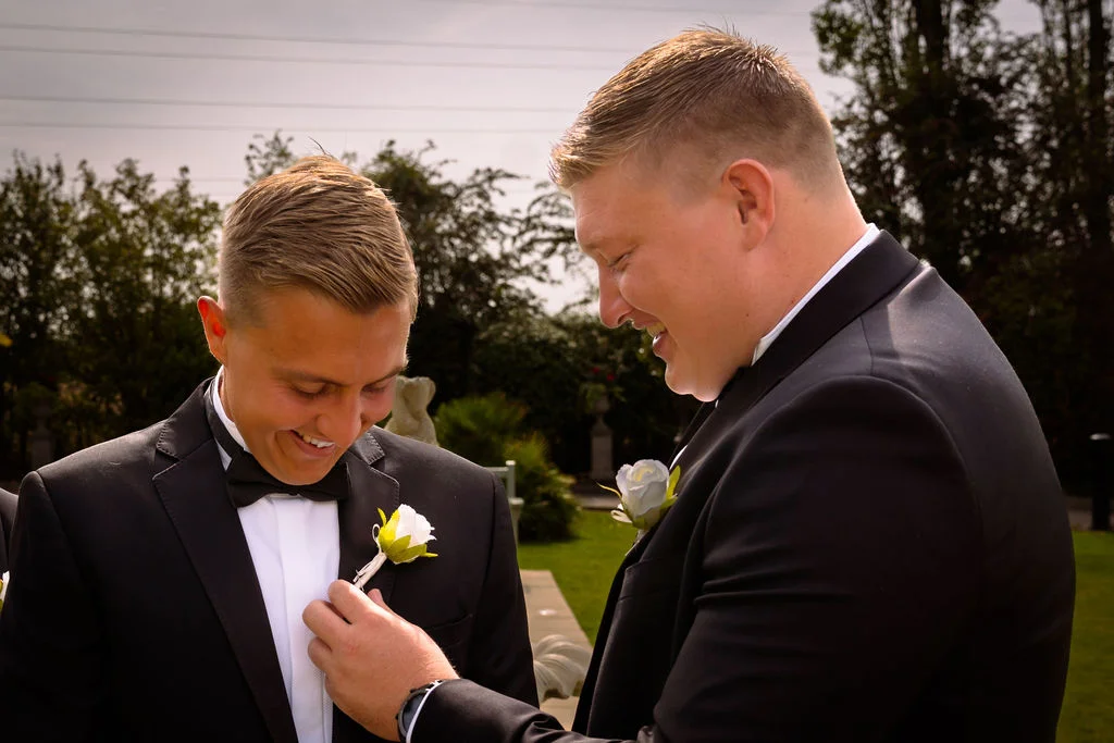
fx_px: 1697
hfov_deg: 35.7
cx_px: 303
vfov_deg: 24.6
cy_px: 506
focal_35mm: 55
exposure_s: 1/640
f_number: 5
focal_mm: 28
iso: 100
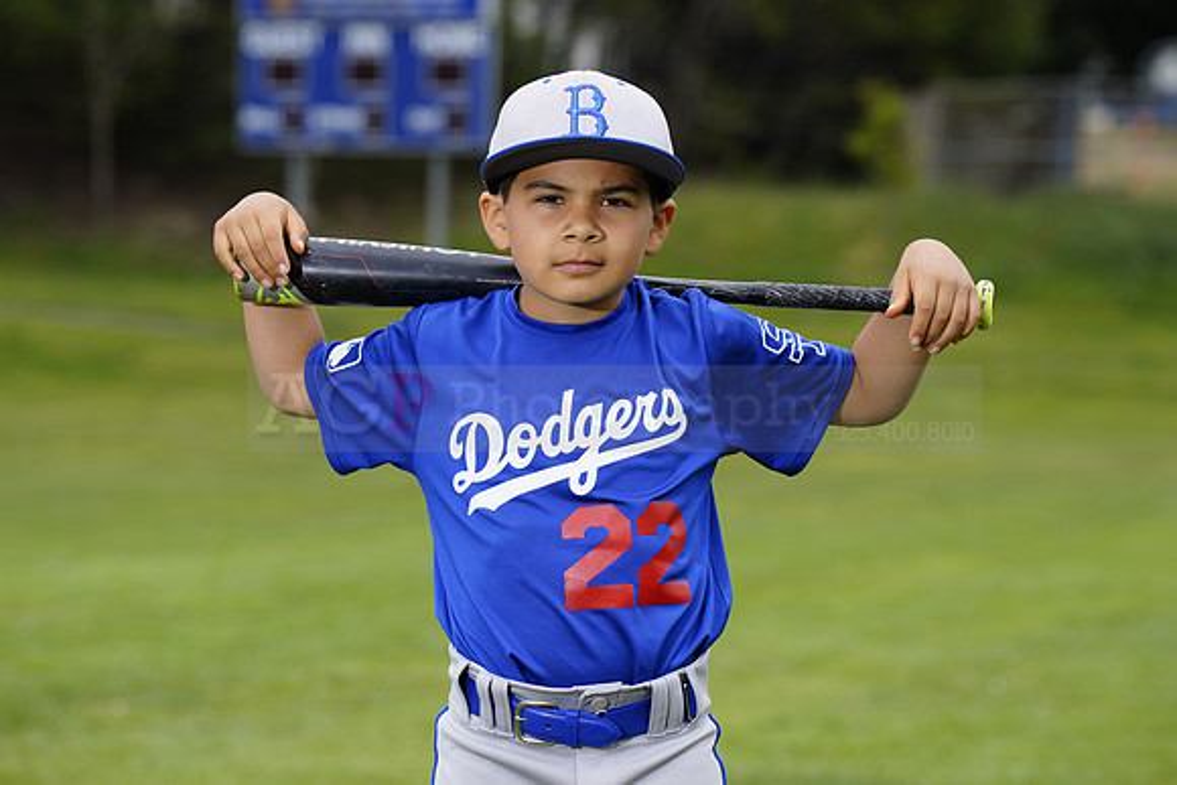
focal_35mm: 160
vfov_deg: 8.6
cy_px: 392
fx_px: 5232
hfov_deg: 12.8
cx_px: 588
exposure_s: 1/250
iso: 100
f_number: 6.3
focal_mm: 160
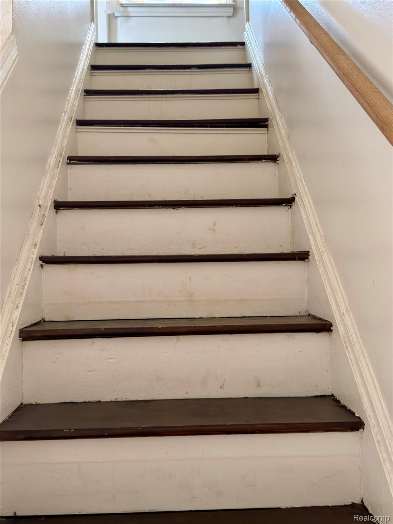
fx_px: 530
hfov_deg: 40.7
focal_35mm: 35
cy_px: 262
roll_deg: +0.2
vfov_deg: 52.6
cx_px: 196
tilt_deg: -0.6
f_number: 1.78
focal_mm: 6.76
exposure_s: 1/60
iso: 200
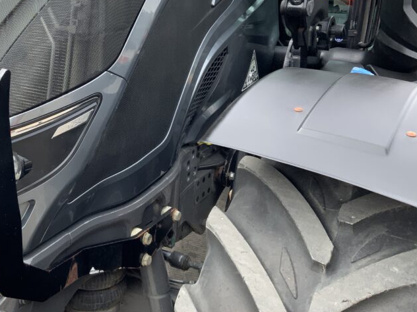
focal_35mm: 47
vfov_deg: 30.3
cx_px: 96
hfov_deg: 39.2
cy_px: 76
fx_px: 566
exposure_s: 1/473
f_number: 1.8
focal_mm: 3
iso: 16
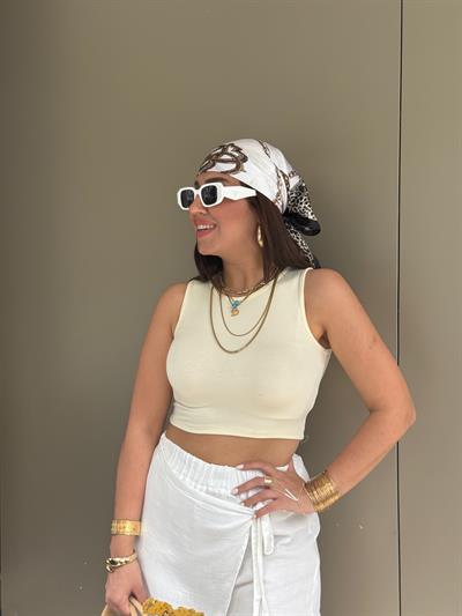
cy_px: 308
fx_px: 854
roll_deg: -0.6
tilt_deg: -2.3
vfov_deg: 39.6
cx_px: 231
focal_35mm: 48
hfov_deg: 30.3
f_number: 1.78
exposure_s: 1/875
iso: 100
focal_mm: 6.76
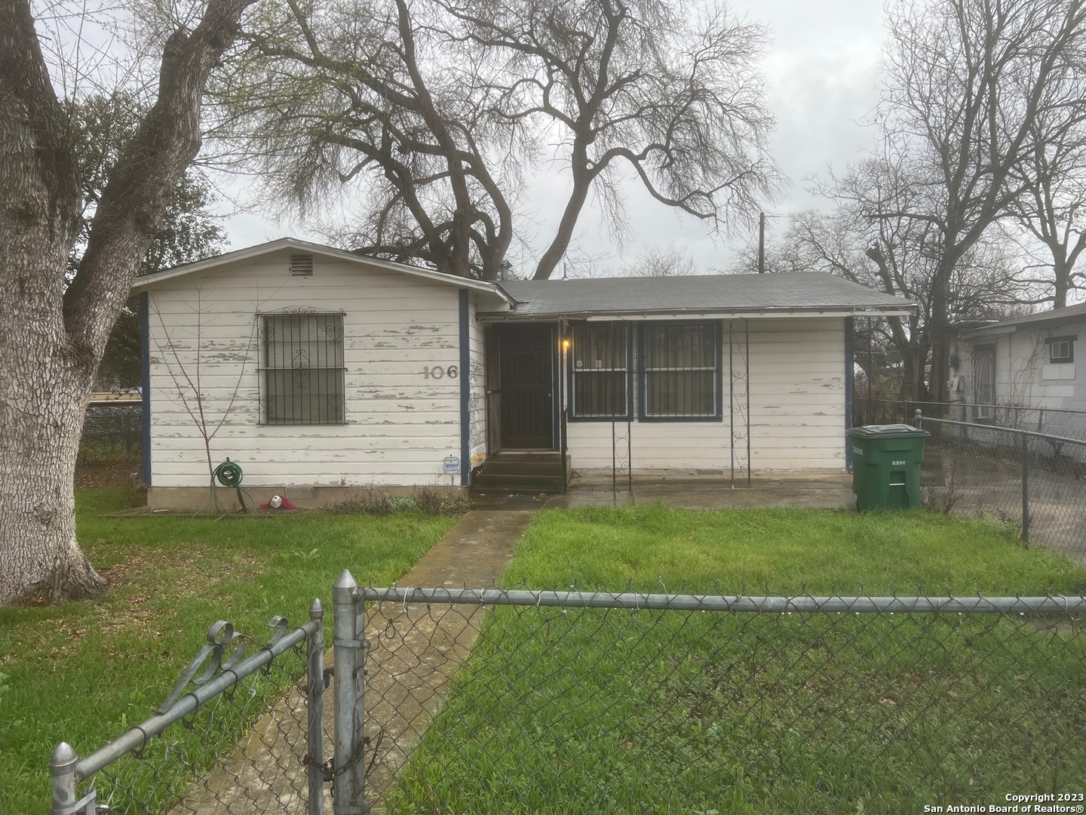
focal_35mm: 26
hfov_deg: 67.3
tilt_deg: -1.4
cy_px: 408
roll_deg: +0.1
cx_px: 543
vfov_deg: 53.1
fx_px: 816
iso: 50
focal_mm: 5.7
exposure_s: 1/639
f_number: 1.5
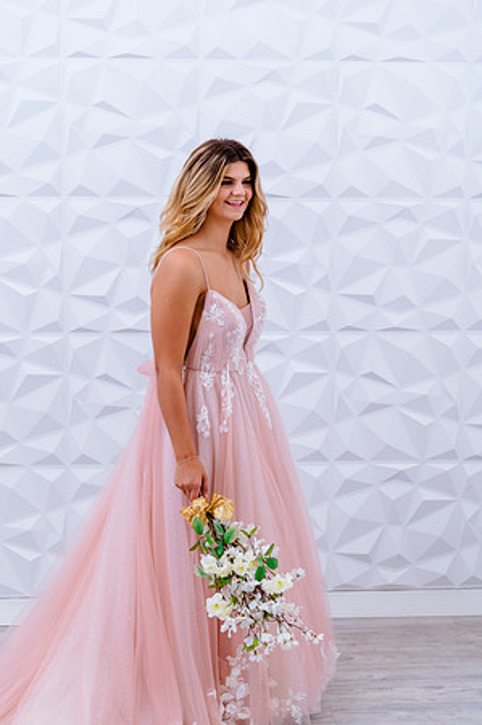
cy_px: 362
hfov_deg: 20.9
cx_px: 241
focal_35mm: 65
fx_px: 1308
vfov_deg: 31.0
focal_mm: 65
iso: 1000
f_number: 4
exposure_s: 1/200
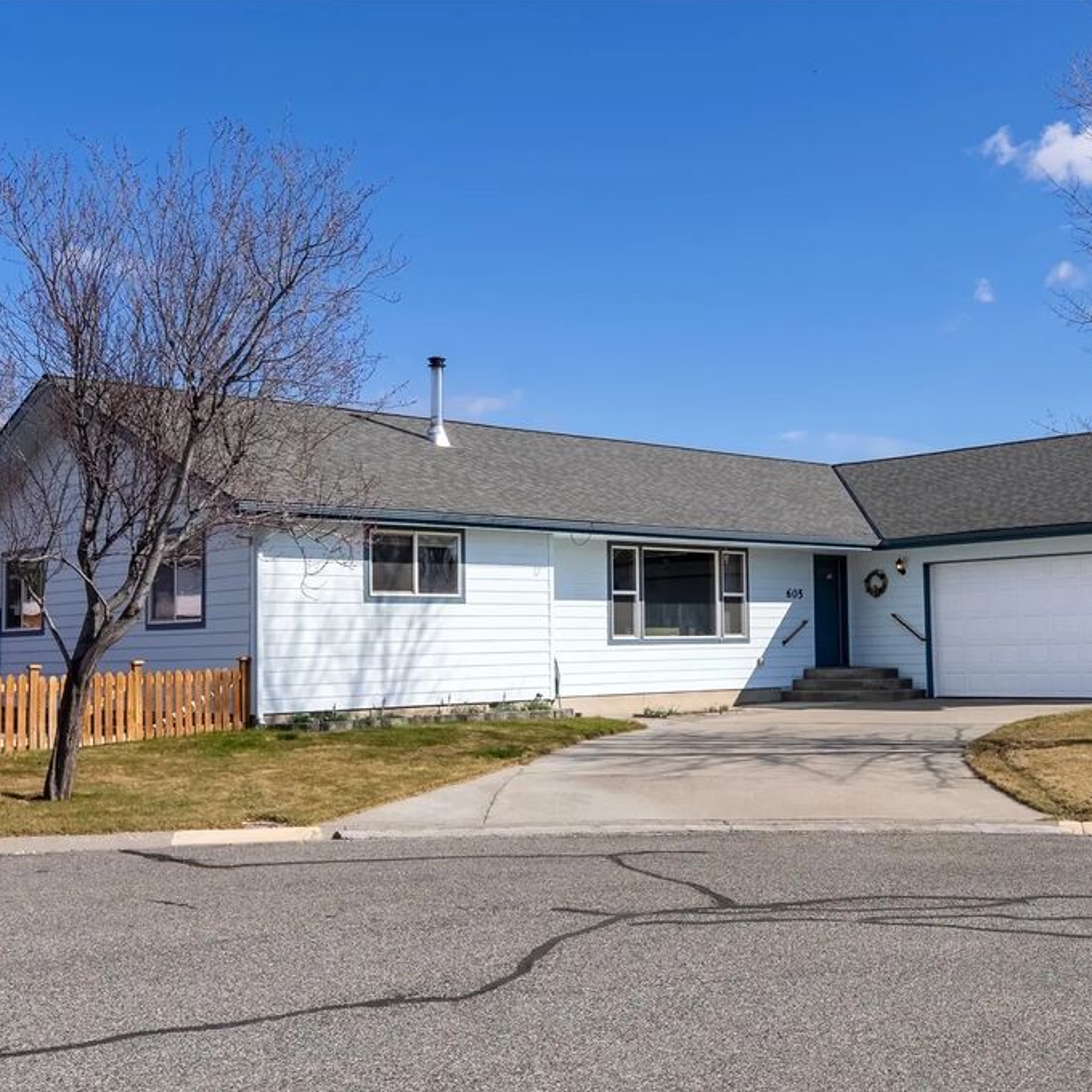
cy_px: 544
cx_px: 705
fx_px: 1463
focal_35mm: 41
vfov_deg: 40.9
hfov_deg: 40.5
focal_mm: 32
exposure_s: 1/8000
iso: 100
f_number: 5.6
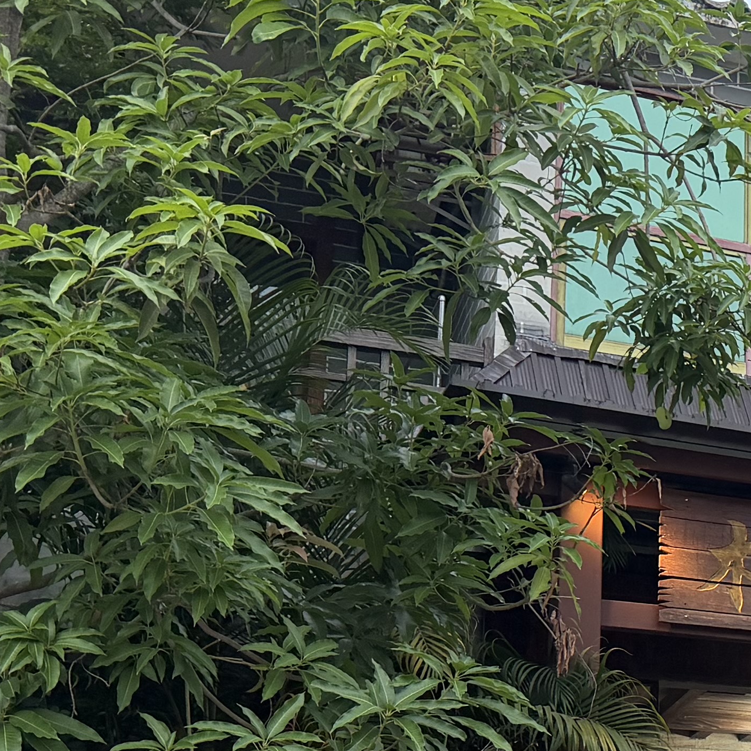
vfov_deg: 19.6
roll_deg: +1.6
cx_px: 1260
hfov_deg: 17.3
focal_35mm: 86
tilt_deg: +12.9
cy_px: 740
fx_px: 2111
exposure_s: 1/123
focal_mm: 6.76
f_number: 1.78
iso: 200
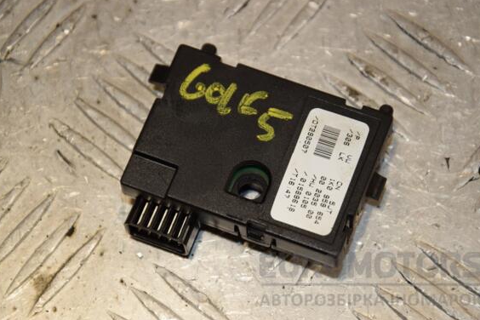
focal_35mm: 168
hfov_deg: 12.3
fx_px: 2234
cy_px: 151
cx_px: 243
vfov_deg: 8.2
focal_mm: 105
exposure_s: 1/200
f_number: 7.1
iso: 800
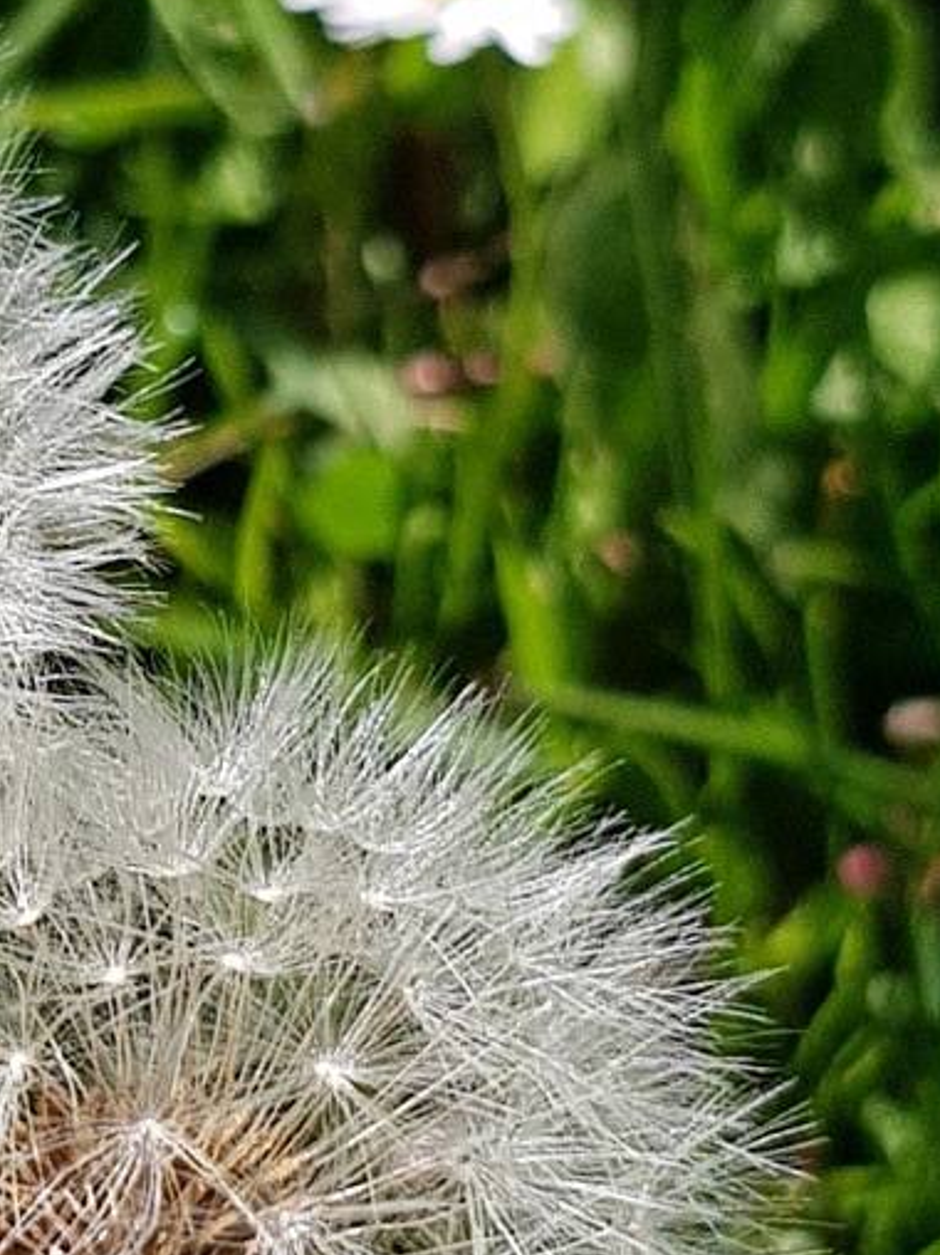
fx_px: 2970
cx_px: -220
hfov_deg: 17.1
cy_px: 725
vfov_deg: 23.8
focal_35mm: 82
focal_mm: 4.2
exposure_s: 1/1812
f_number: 1.7
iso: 40
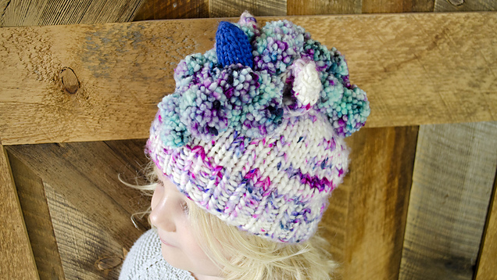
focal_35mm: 41
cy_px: 145
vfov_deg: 29.0
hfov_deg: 49.4
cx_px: 249
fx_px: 540
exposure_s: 1/50
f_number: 4.2
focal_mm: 26
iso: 800
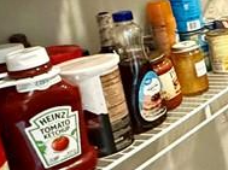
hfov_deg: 18.4
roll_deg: -1.1
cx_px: 440
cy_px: 17
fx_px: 500
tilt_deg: -14.6
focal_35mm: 76
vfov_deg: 19.0
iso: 1600
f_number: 2.2
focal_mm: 2.22
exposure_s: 1/40
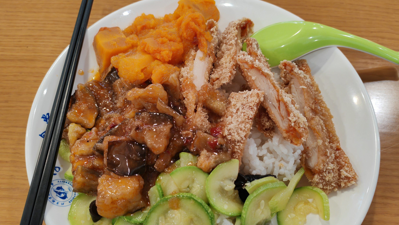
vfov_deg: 38.7
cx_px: 199
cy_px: 141
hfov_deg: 64.3
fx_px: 317
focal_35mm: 30
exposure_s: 1/50
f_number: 1.9
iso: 1000
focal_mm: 6.12
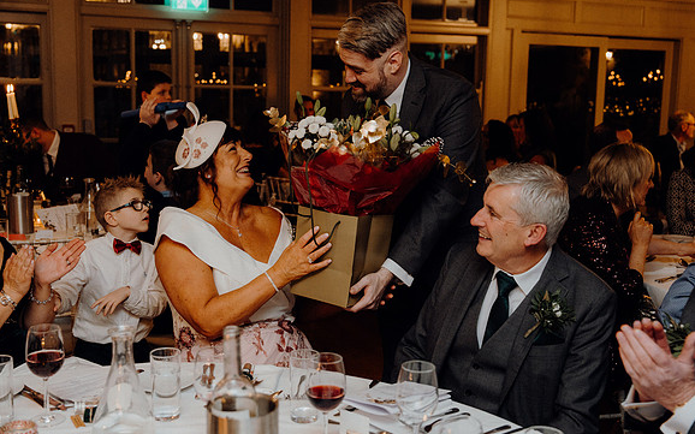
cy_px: 205
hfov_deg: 46.2
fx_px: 814
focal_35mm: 43
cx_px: 348
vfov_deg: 29.8
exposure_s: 1/160
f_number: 3.5
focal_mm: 42
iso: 2500
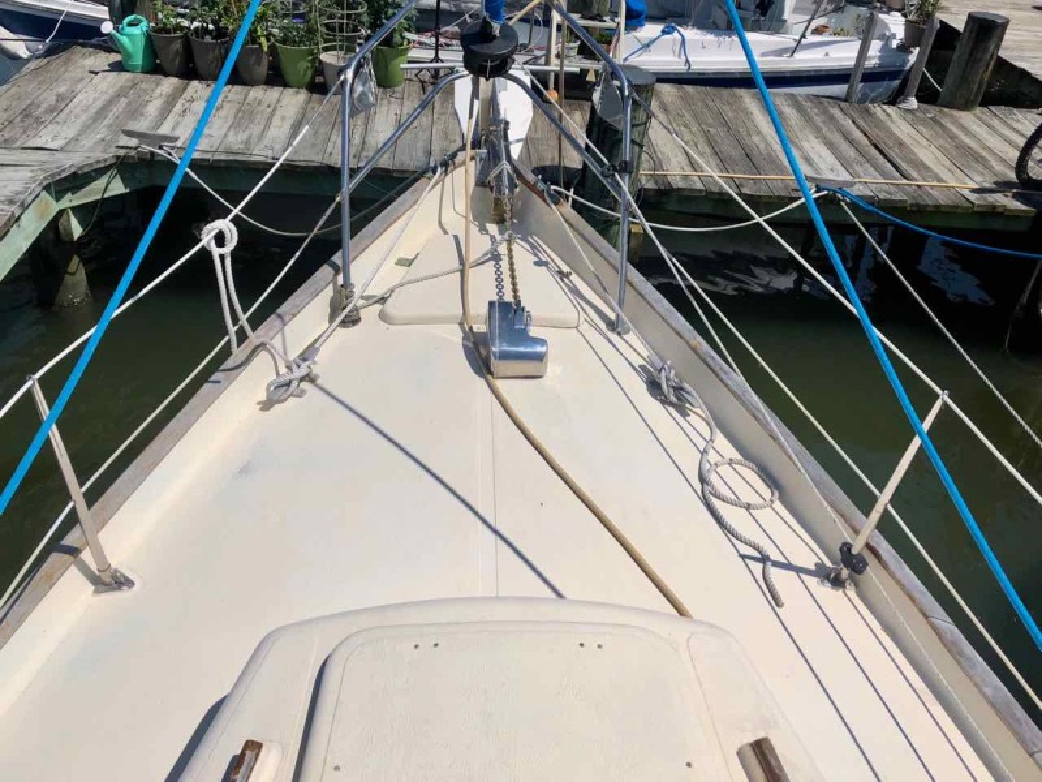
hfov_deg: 63.4
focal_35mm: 28
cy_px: 391
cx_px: 521
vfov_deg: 49.7
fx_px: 843
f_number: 1.8
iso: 25
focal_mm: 3.99
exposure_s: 1/8000
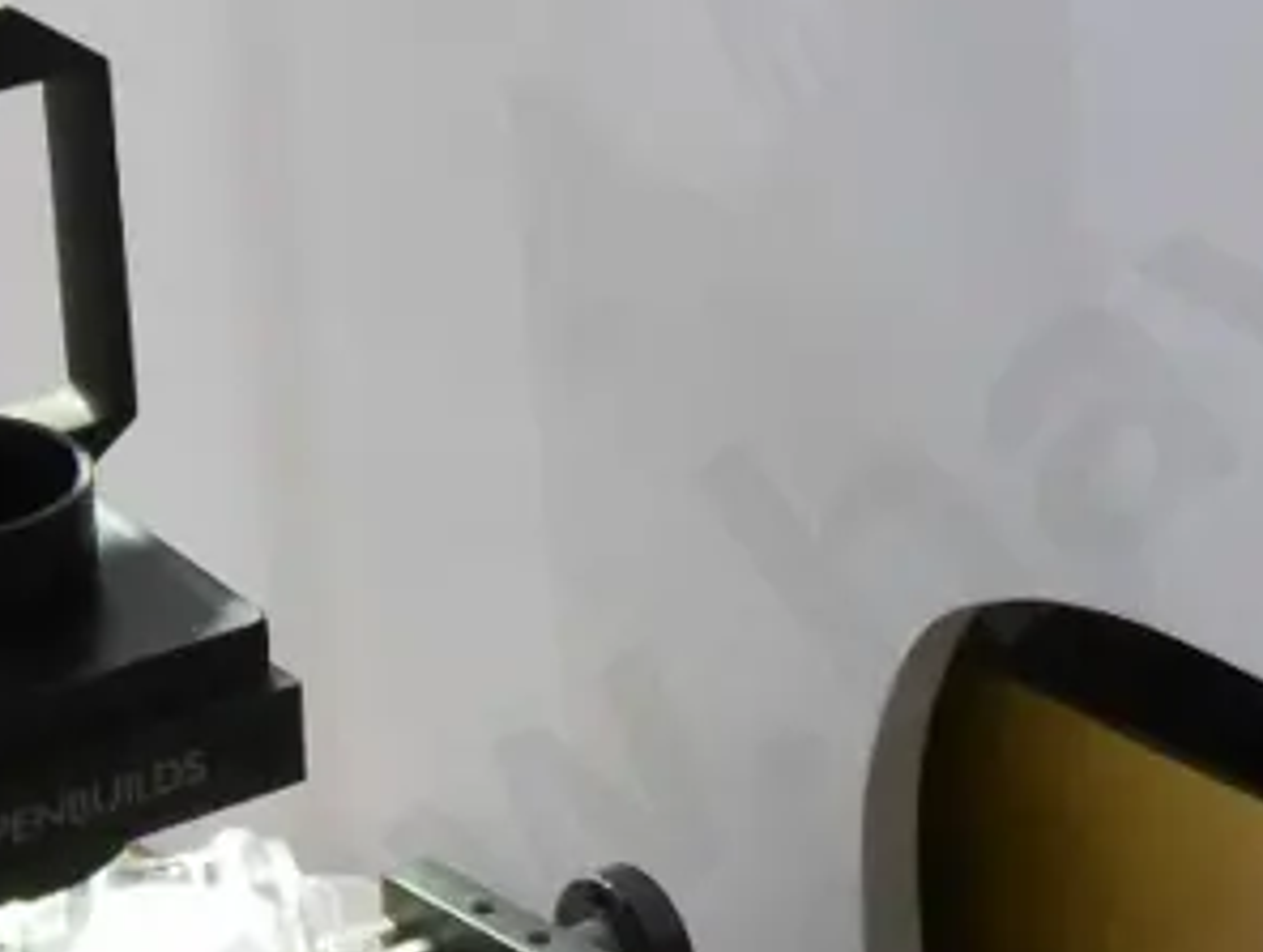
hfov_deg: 12.6
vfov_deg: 9.7
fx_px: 5555
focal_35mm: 152
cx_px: 1609
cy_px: 45
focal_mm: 22
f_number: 4.8
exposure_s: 1/15
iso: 3200
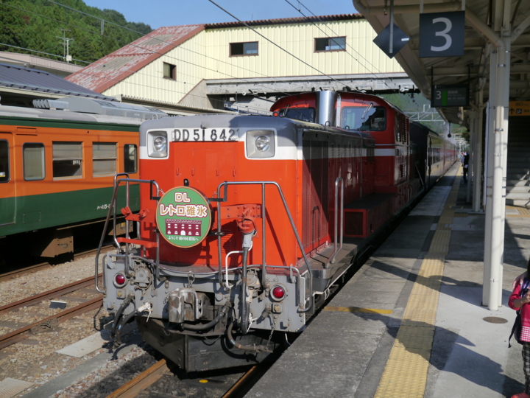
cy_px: 199
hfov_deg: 46.8
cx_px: 265
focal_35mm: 40
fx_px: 612
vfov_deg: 36.0
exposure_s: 1/2500
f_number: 3.2
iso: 160
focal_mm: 20
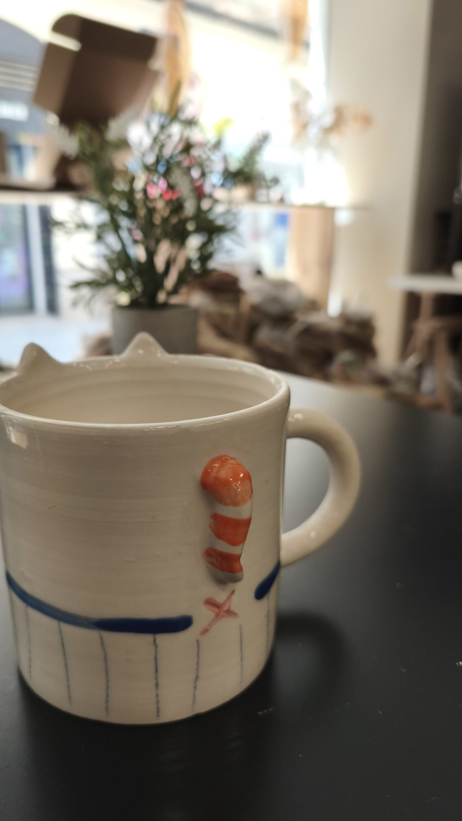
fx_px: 566
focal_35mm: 26
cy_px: 424
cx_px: 194
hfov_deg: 44.2
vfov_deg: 71.9
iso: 80
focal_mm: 5.35
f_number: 1.7
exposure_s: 1/100
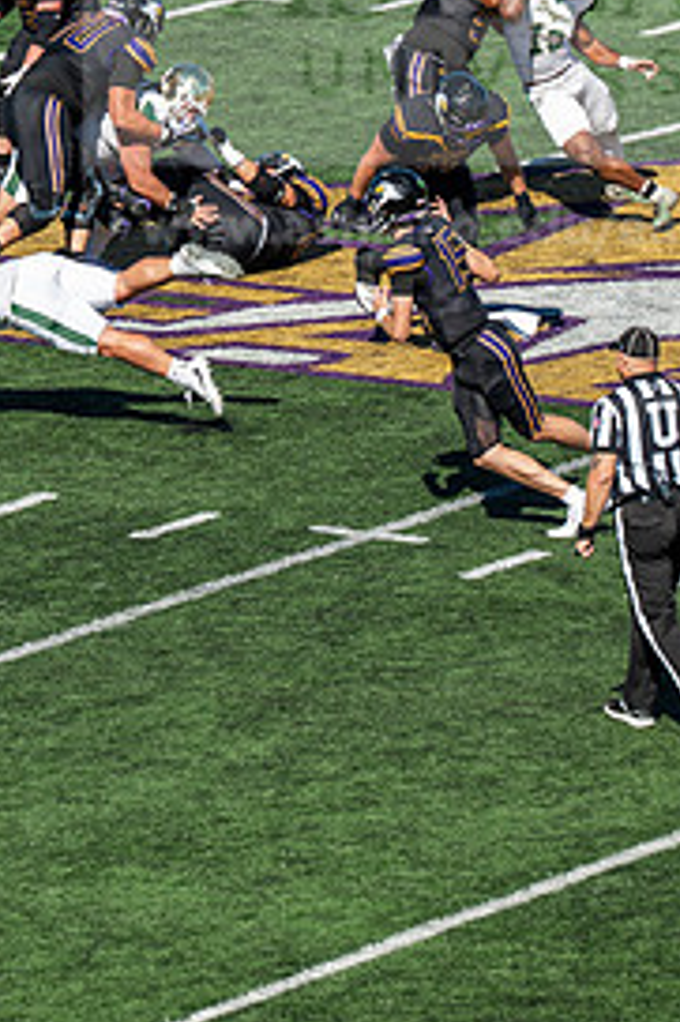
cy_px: 282
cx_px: 160
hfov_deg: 2.8
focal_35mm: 484
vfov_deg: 4.3
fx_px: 13730
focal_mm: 190
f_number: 4
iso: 50
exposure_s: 1/500
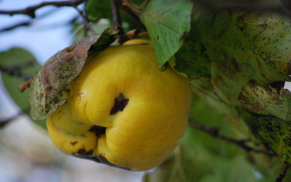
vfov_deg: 4.3
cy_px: 94
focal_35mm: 307
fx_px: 2435
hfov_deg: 6.8
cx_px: 146
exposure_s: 1/500
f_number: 5.6
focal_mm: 200
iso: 720
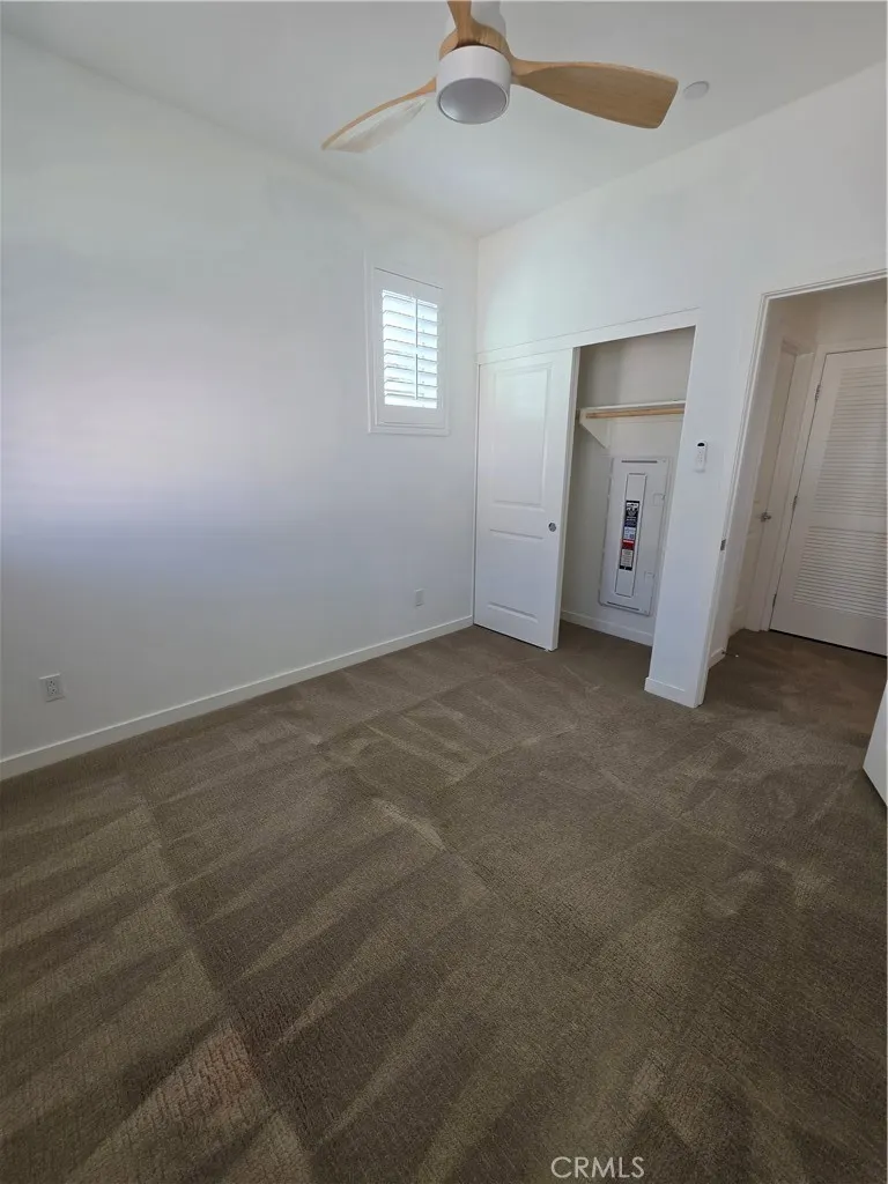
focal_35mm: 13
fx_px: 445
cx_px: 444
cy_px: 592
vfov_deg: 106.2
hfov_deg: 89.9
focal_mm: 2.2
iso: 40
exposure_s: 1/120
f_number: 1.9
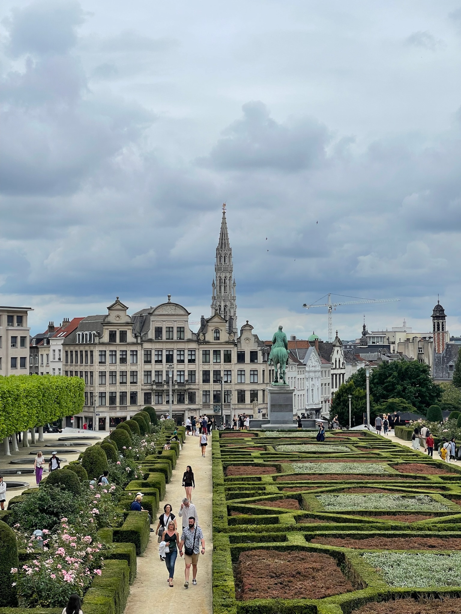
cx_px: 230
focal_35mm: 64
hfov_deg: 22.9
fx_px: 1136
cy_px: 307
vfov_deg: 30.3
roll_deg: -0.2
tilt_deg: +2.5
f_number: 2.2
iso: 20
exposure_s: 1/1309
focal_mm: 7.5
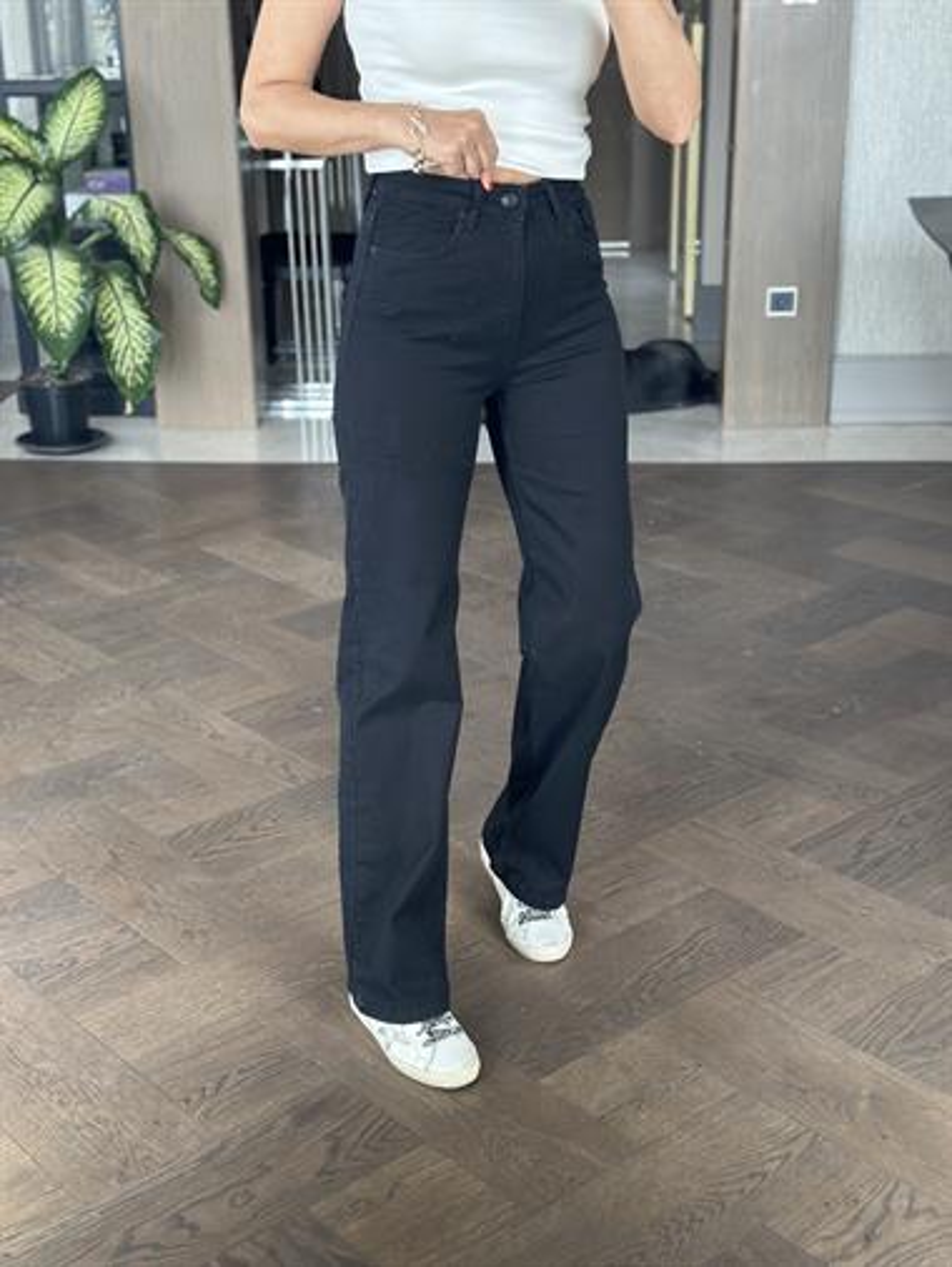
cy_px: 634
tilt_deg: -32.4
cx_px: 476
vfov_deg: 39.6
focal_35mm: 48
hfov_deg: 30.3
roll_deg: +1.3
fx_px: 1759
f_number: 1.78
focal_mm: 6.86
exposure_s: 1/60
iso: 200
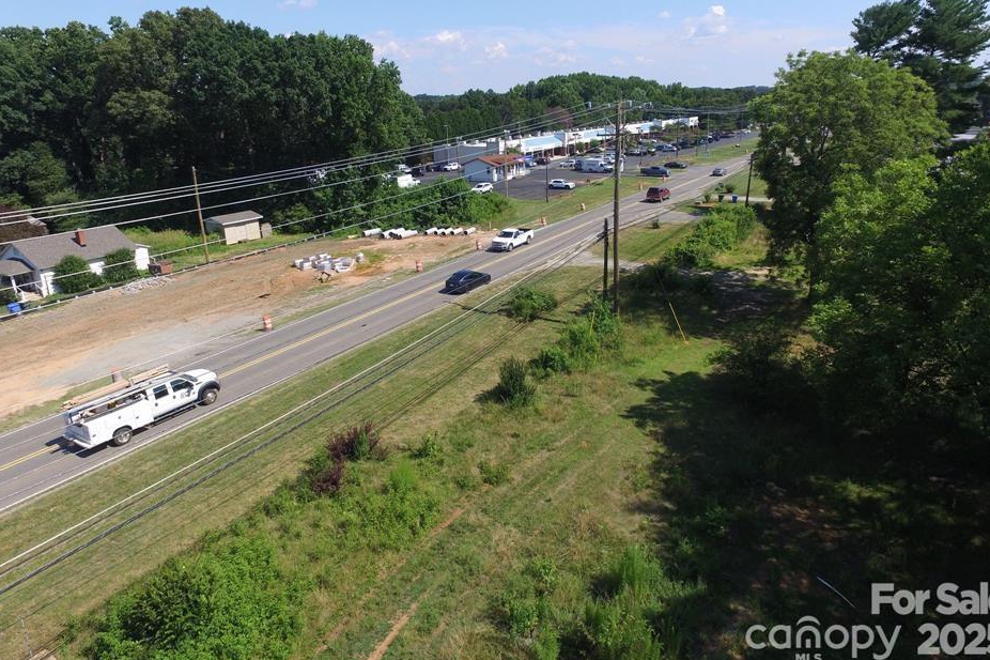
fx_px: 632
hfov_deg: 76.1
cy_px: 273
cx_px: 500
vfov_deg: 54.8
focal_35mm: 23
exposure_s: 1/825
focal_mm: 3.61
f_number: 2.8
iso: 100
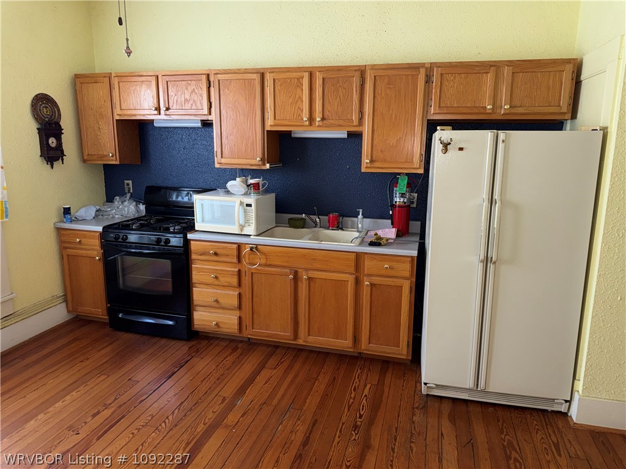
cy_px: 234
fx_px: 434
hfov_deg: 71.6
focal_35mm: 24
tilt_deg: -11.0
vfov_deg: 56.8
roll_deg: -0.4
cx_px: 313
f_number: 1.78
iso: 64
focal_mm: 6.76
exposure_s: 1/17
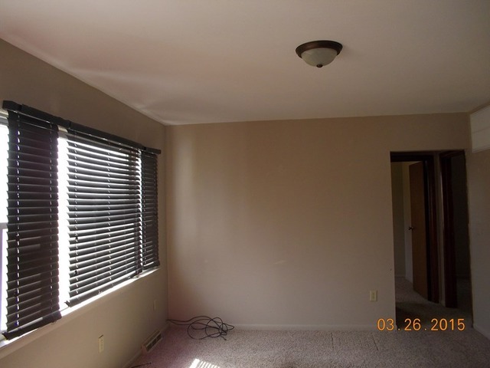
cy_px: 184
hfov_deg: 61.7
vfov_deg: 48.2
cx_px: 245
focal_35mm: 29
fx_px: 411
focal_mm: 4.1
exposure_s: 1/40
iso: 80
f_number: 3.3
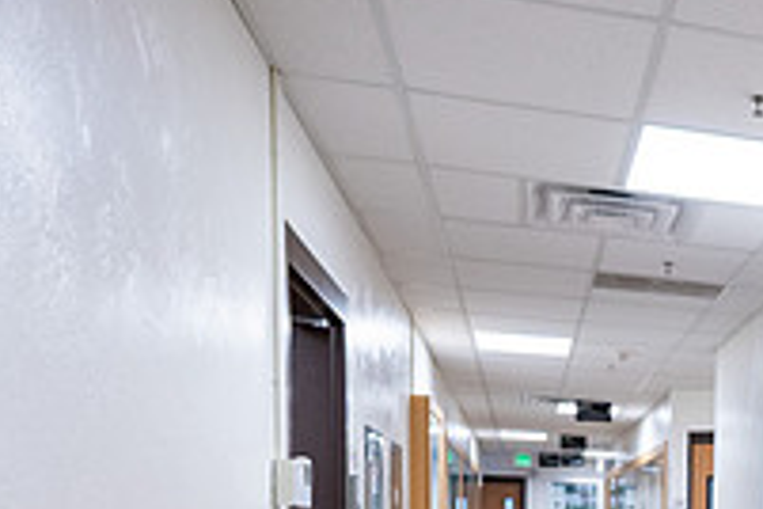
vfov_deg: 24.8
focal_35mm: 49
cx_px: 843
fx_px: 1038
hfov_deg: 34.7
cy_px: 617
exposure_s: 1/160
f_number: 4
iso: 800
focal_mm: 17
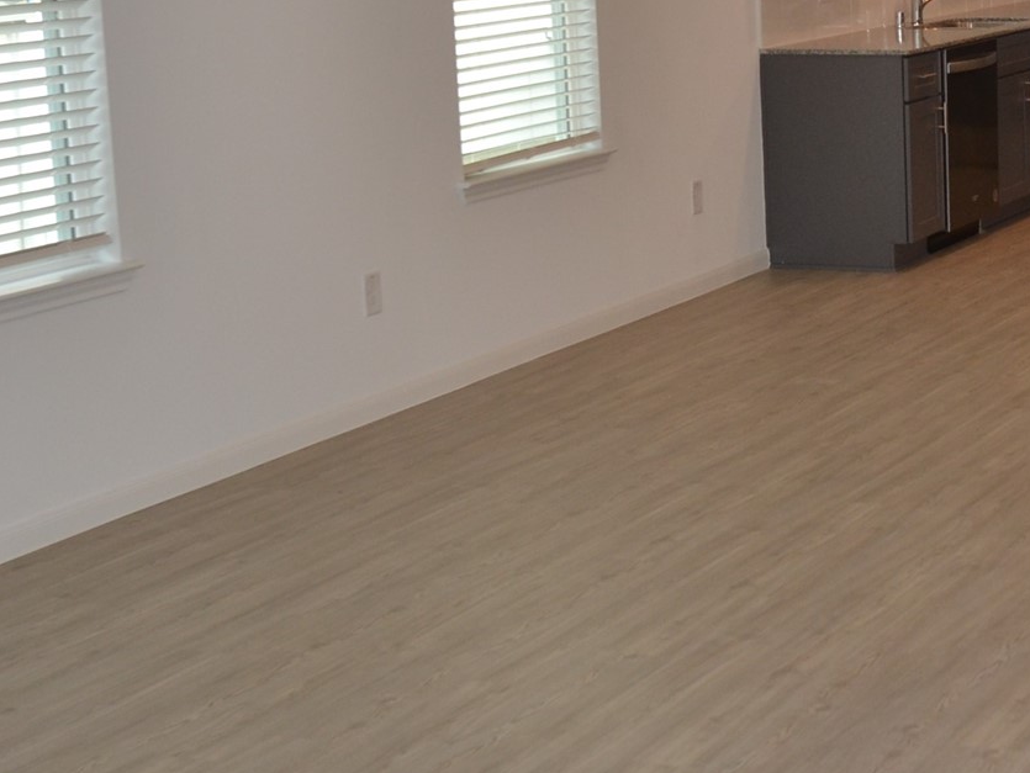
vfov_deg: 19.5
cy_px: 160
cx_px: 1120
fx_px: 2233
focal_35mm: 75
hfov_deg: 24.3
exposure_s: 1/100
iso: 400
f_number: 4
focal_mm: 20
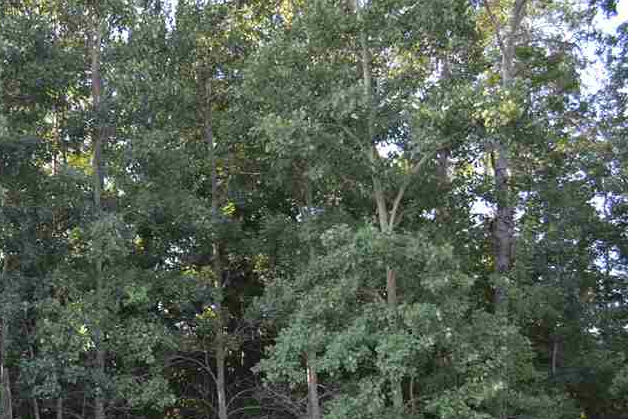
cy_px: 410
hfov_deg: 33.6
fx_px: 960
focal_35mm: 55
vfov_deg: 23.7
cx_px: 20
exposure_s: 1/125
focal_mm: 18
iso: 160
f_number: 4
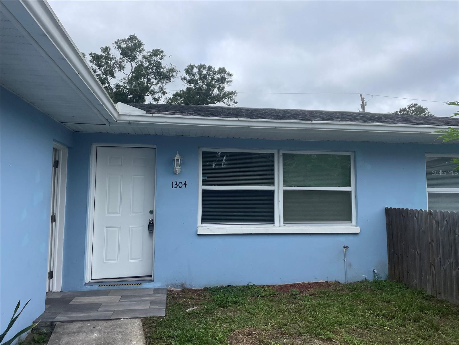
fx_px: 345
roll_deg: +0.1
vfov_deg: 53.1
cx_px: 230
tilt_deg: +5.6
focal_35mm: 26
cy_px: 172
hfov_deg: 67.3
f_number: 1.6
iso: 32
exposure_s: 1/2618
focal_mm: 4.2
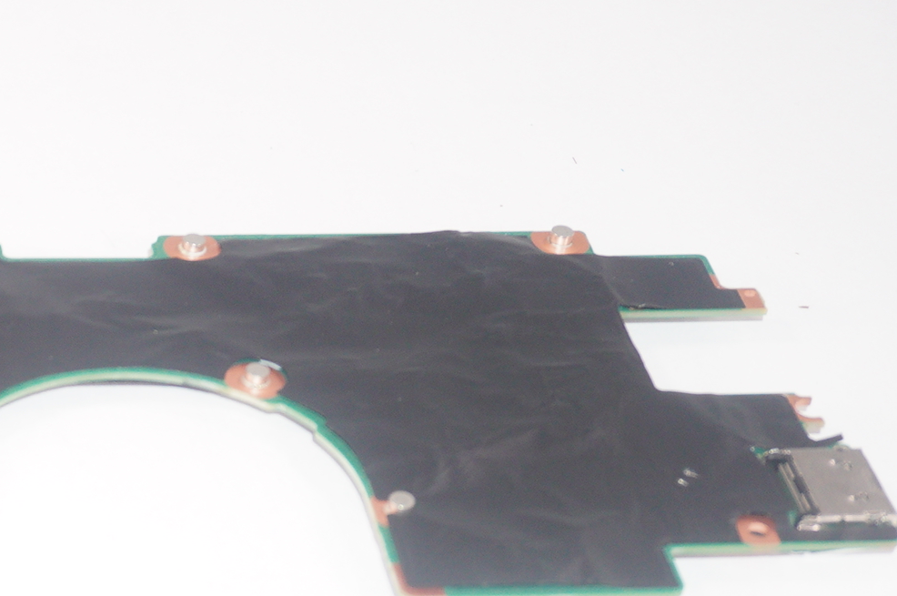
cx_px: -419
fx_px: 2962
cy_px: 598
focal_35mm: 119
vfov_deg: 11.4
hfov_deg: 15.9
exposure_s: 1/160
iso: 320
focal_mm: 26
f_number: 6.3
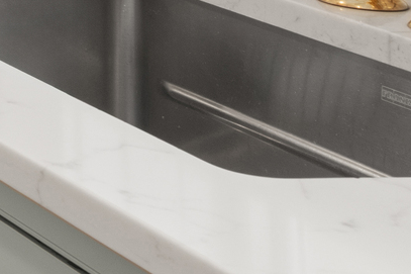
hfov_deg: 10.1
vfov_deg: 9.1
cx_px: -892
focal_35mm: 136
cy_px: -381
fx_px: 1552
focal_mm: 18
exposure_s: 1/1.67
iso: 250
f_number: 11
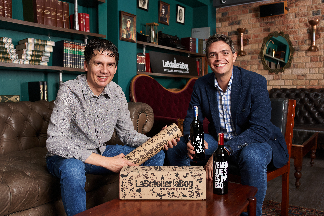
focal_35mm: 35
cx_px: 162
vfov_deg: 37.9
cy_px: 108
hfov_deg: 54.4
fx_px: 315
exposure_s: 1/125
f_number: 5
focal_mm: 35
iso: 1000
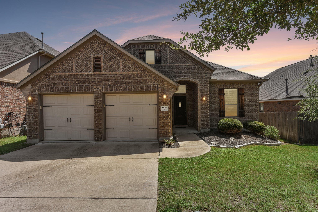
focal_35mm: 20
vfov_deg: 61.9
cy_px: 106
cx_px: 159
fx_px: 177
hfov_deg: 84.0
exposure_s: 1/250
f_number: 8
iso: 100
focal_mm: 20
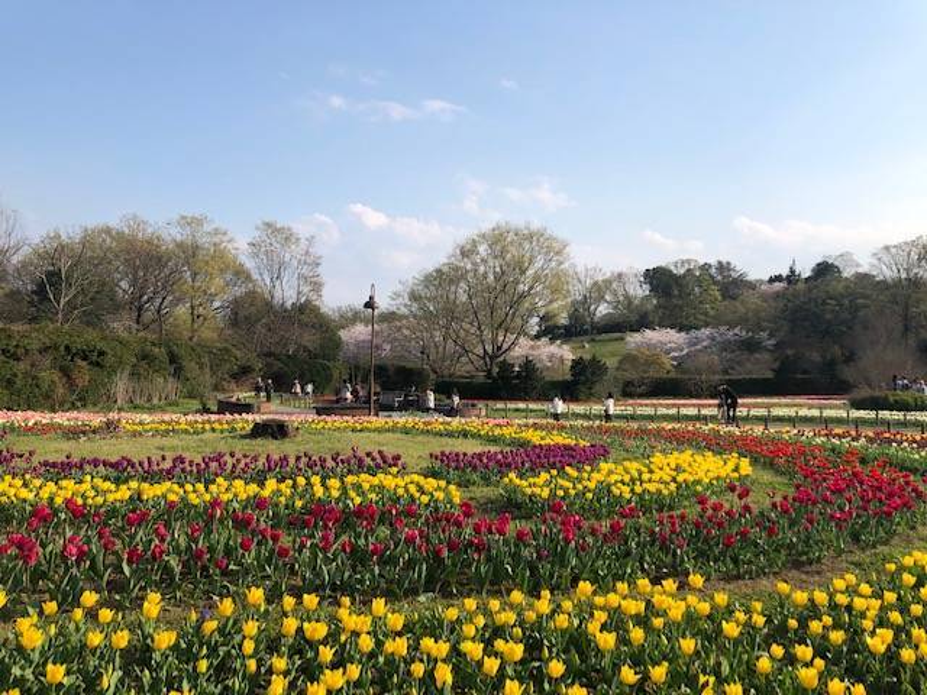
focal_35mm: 28
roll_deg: +0.0
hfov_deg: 63.4
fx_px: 750
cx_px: 464
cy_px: 348
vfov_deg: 49.7
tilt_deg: +0.6
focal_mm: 3.99
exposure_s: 1/2088
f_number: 1.8
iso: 20
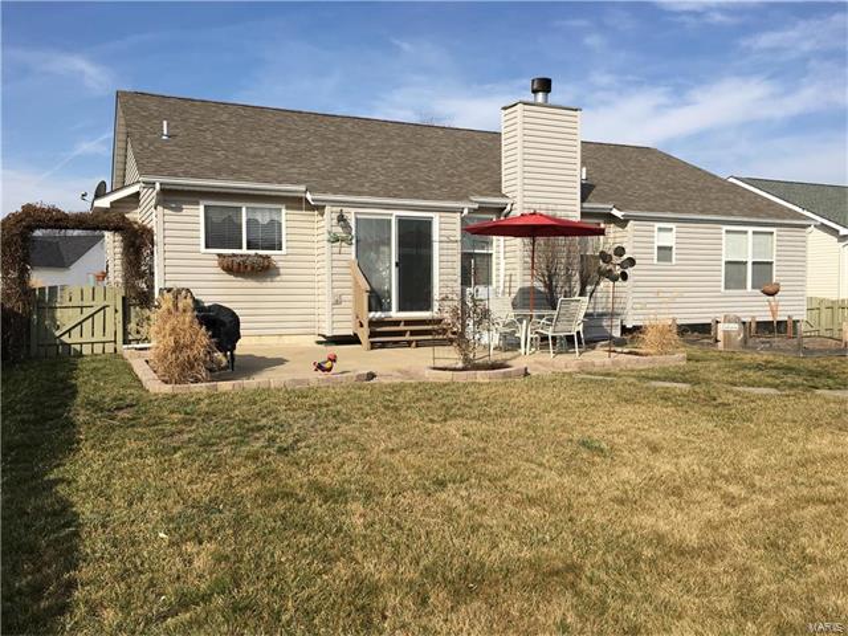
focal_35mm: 29
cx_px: 424
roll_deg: +0.6
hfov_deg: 61.7
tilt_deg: -2.3
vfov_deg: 48.2
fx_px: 710
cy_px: 318
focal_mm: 4.15
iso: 25
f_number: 2.2
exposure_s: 1/1972
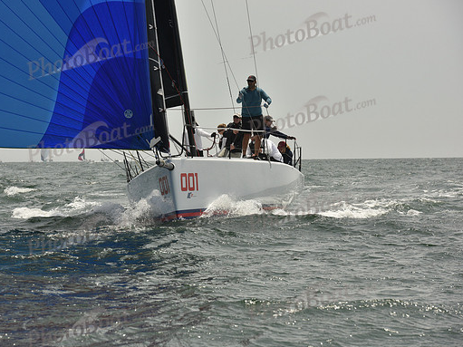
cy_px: 174
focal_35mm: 191
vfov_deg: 7.8
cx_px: 202
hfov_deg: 10.4
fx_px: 2554
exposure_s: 1/1600
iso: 400
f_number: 11
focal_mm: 175
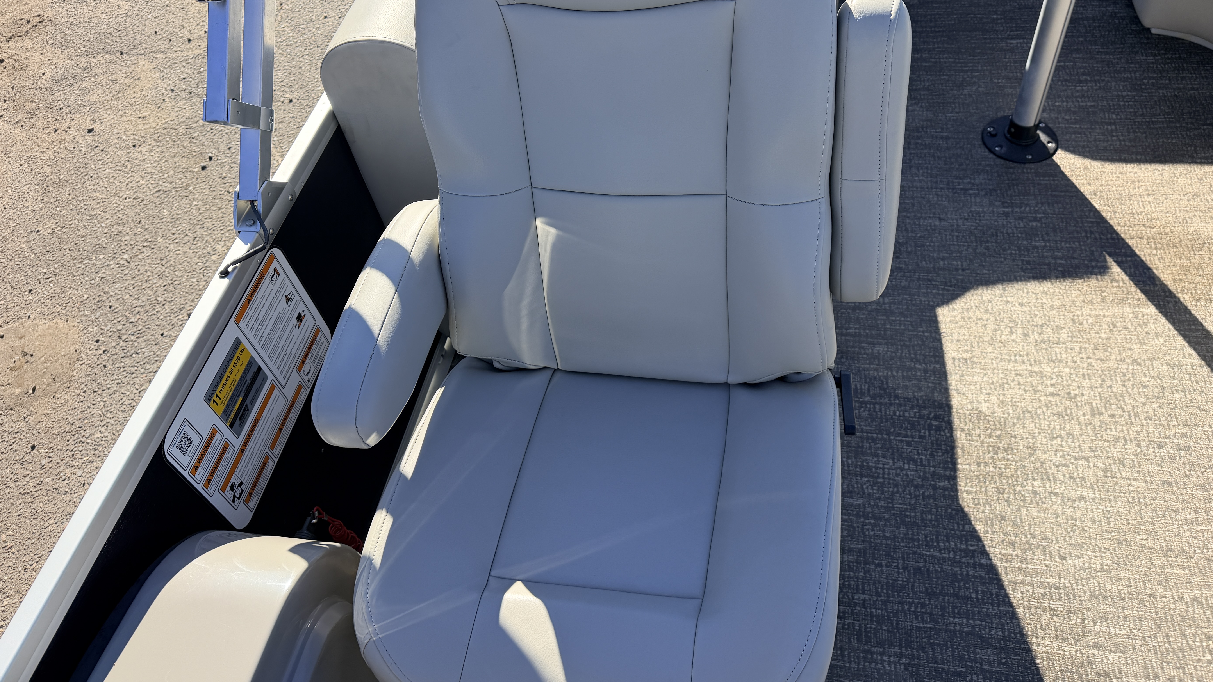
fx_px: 868
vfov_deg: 42.6
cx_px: 626
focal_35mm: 27
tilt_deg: -46.2
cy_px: 257
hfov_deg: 69.8
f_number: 1.78
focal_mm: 6.76
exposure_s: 1/2110
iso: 100
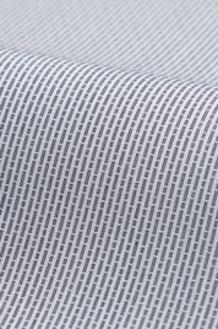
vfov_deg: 10.7
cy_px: 179
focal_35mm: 192
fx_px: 1748
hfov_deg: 7.1
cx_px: 126
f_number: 8
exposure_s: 1/100
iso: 160
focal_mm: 85
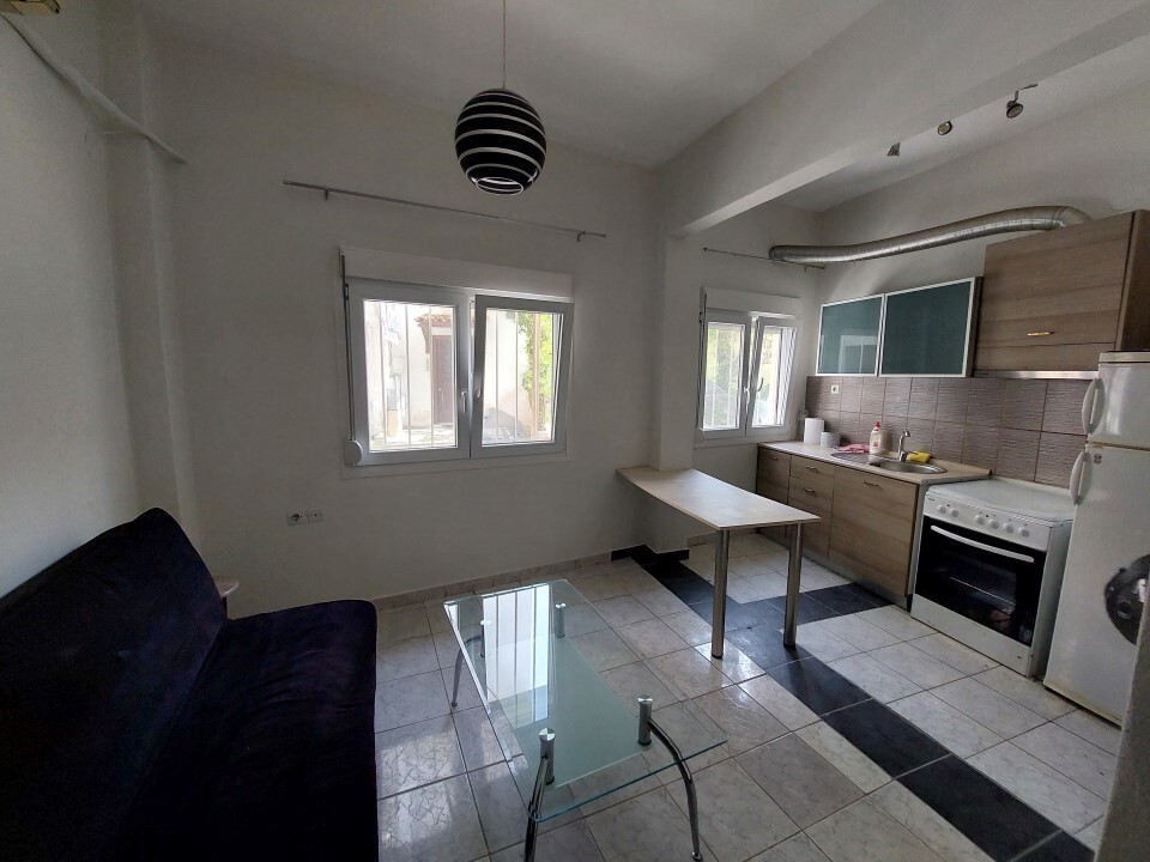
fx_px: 432
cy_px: 431
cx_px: 575
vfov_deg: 89.9
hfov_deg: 106.2
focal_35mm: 13
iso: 125
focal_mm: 1.74
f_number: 2.2
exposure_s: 1/50
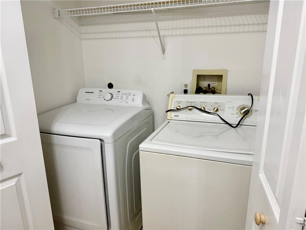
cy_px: 115
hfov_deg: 71.6
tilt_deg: -15.0
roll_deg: +0.4
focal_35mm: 24
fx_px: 212
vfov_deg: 56.8
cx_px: 153
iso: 125
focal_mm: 6.76
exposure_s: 1/60
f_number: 1.78
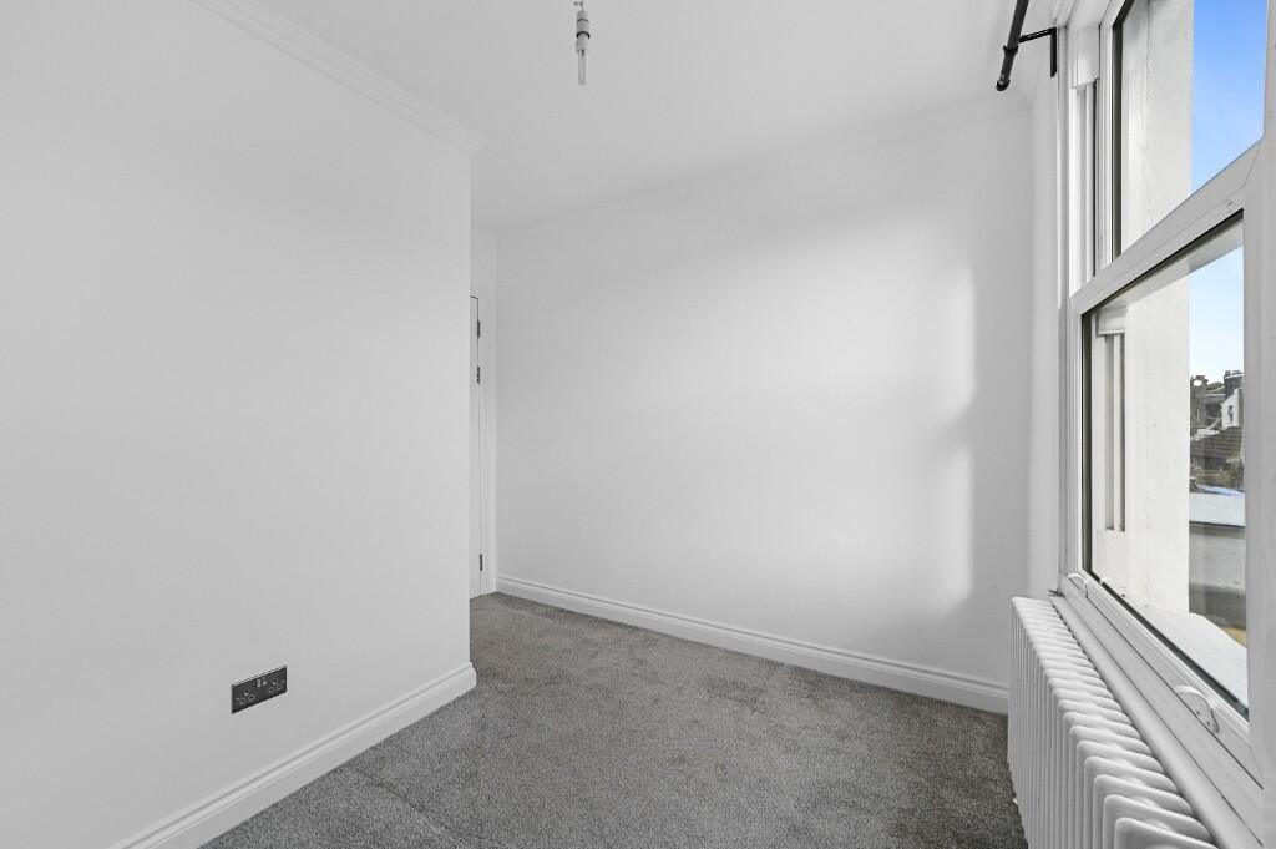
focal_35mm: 14
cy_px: 424
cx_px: 638
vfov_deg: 81.1
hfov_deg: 104.3
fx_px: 496
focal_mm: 14
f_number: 8
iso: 400
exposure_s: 1/10
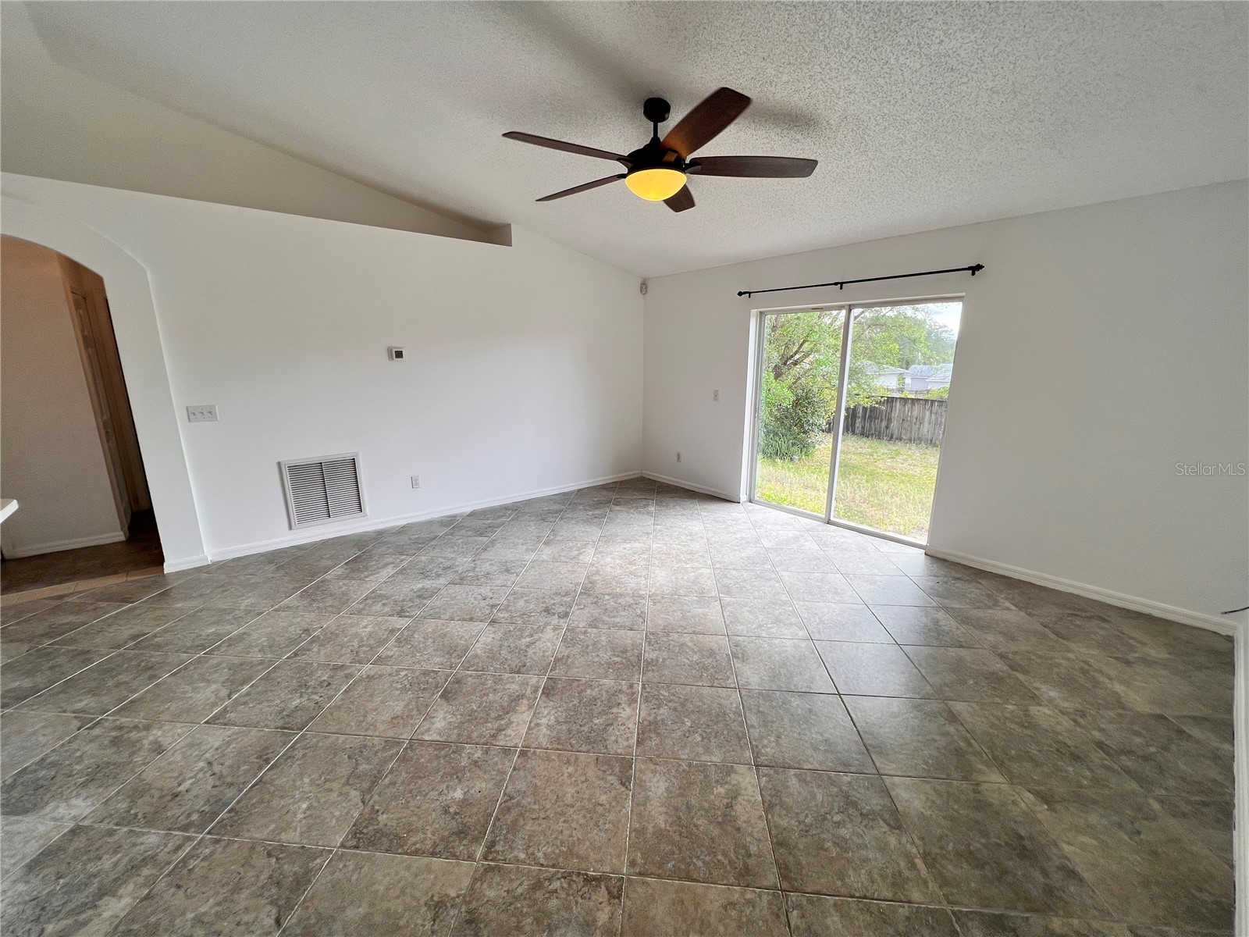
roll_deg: +0.3
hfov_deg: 106.2
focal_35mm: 13
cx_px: 624
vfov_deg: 89.9
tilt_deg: -13.6
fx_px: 469
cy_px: 468
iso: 32
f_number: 1.8
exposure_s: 1/162
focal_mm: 1.57
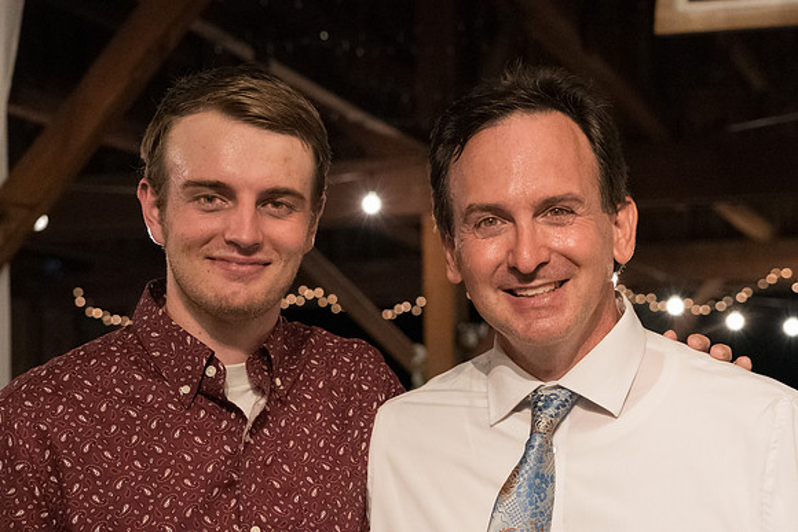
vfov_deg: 19.5
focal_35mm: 70
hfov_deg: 28.8
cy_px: 266
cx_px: 399
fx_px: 1552
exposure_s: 1/250
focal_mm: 70
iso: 16000
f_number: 6.3
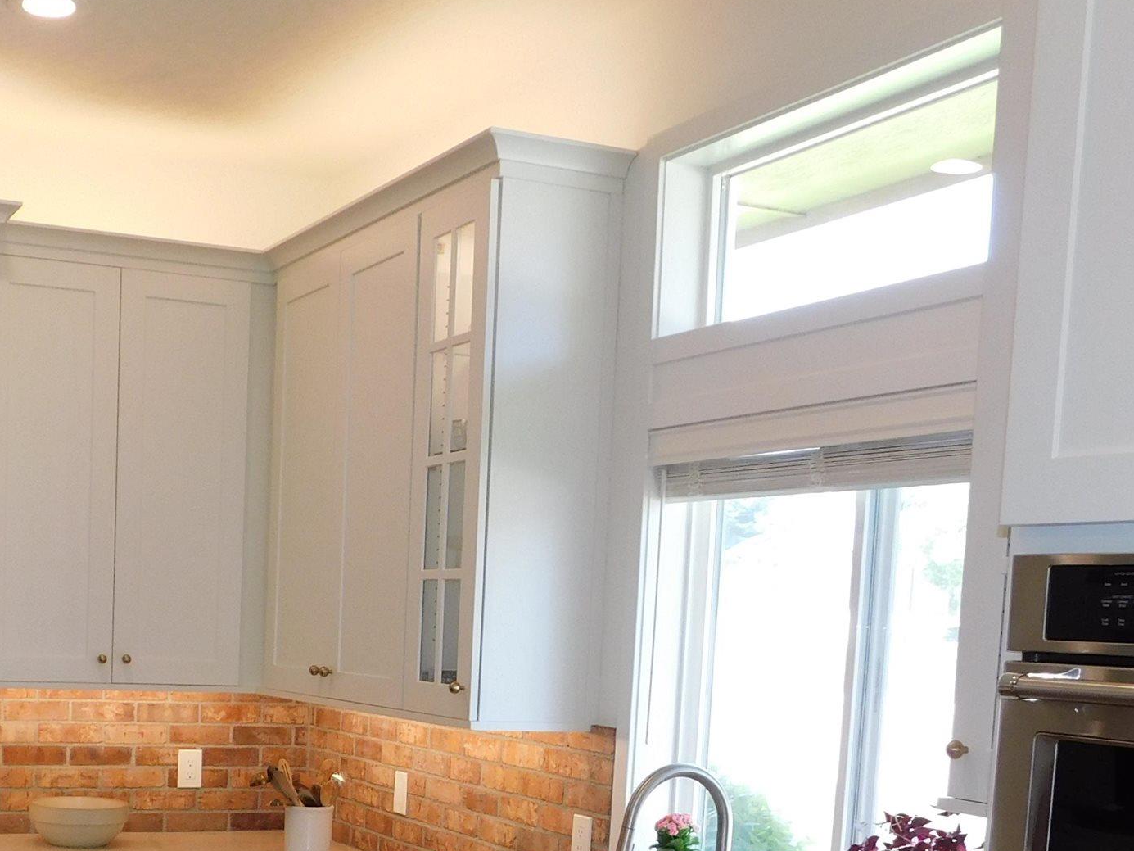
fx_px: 1671
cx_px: 339
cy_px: 820
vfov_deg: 27.2
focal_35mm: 51
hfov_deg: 36.9
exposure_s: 1/50
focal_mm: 4
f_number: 3
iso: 125
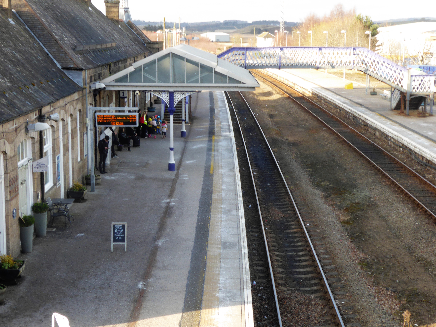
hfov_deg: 29.8
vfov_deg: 22.6
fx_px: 819
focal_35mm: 65
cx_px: 218
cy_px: 164
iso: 100
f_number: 6.3
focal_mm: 11.7
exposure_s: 1/50
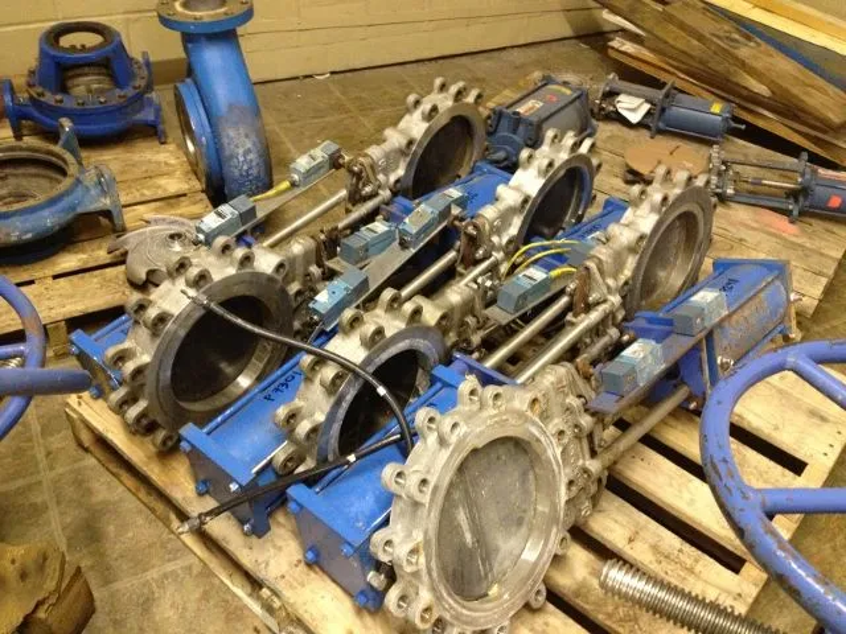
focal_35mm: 35
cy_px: 317
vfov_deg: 40.7
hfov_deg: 52.6
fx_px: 855
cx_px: 423
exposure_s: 1/20
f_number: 2.4
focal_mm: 4.28
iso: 400
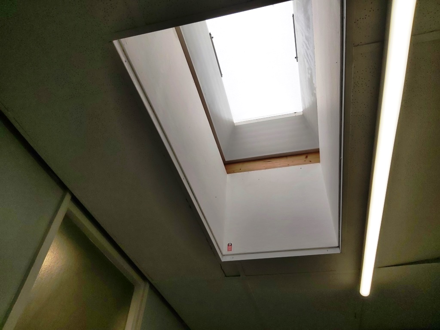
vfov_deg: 53.1
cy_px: 165
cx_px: 220
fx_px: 330
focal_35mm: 26
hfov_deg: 67.3
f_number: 1.7
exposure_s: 1/618
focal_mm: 3.92
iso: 64
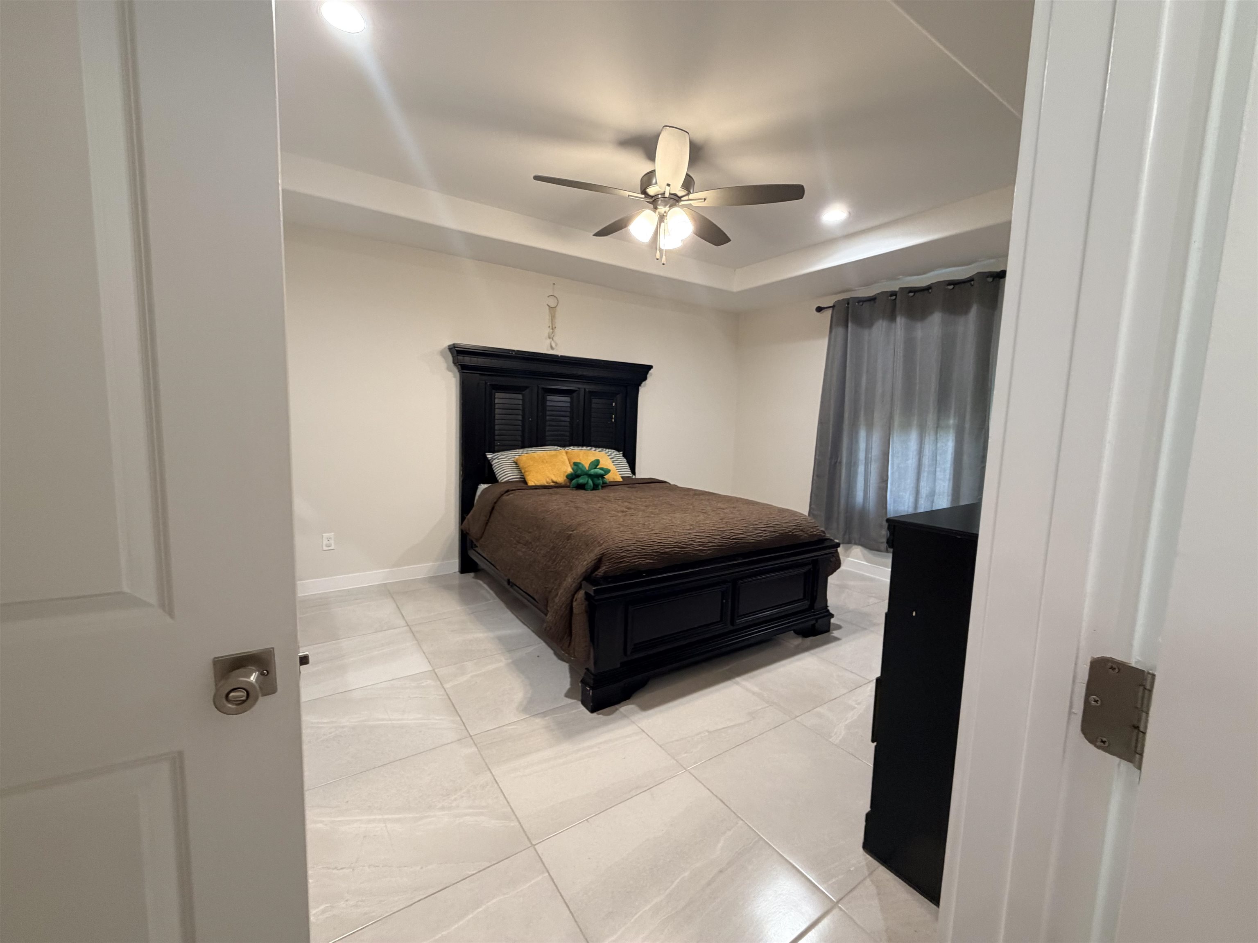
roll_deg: -1.3
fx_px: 509
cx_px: 629
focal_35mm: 14
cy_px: 472
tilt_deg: -5.3
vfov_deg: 85.7
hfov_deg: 102.1
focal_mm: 2.22
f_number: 2.2
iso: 250
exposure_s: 1/60
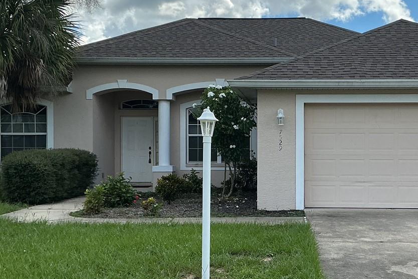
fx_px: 674
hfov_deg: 34.1
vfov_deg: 23.4
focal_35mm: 58
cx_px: 281
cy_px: 160
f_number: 1.8
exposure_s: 1/1490
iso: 25
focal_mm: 3
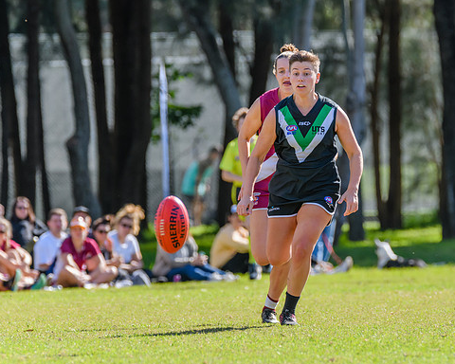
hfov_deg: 3.6
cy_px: 135
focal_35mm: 532
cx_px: 327
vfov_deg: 2.9
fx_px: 7164
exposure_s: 1/1250
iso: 800
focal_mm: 330
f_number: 5.6
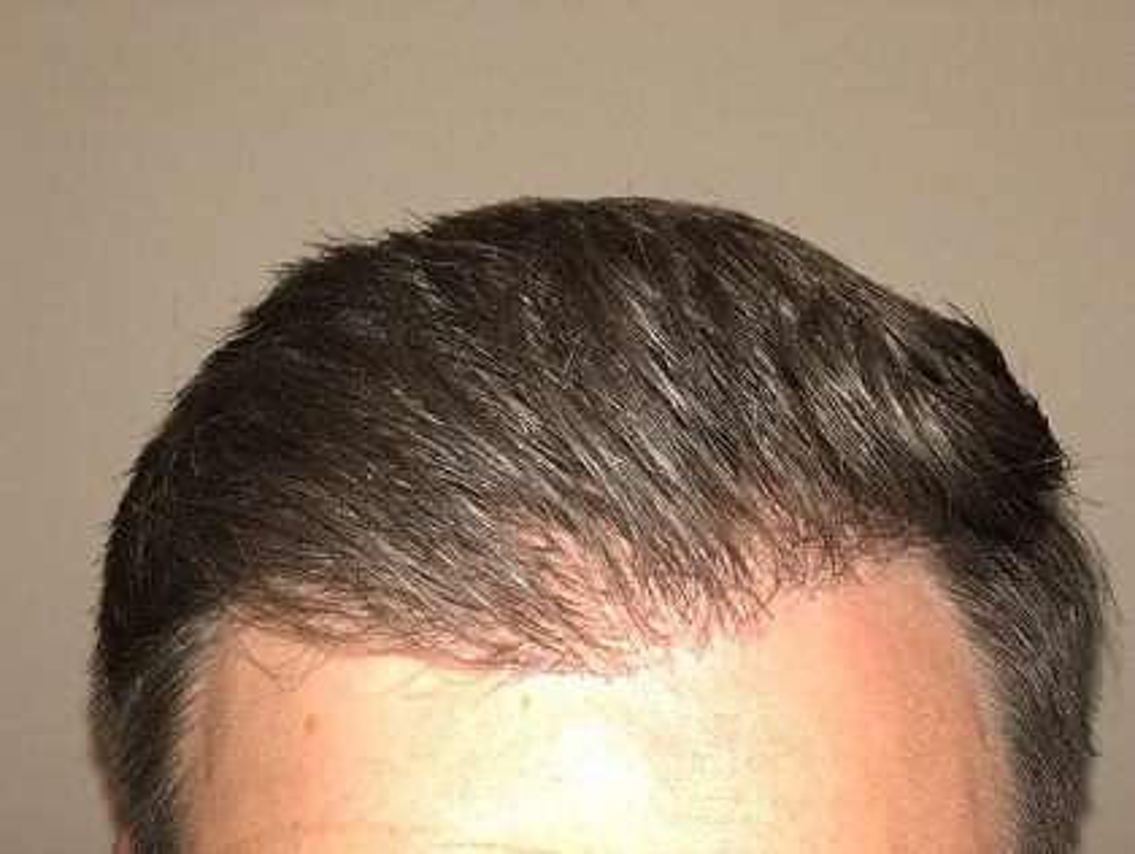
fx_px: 1871
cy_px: 427
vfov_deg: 25.7
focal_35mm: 57
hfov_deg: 33.7
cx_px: 568
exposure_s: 1/50
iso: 100
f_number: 2.8
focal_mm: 6.6
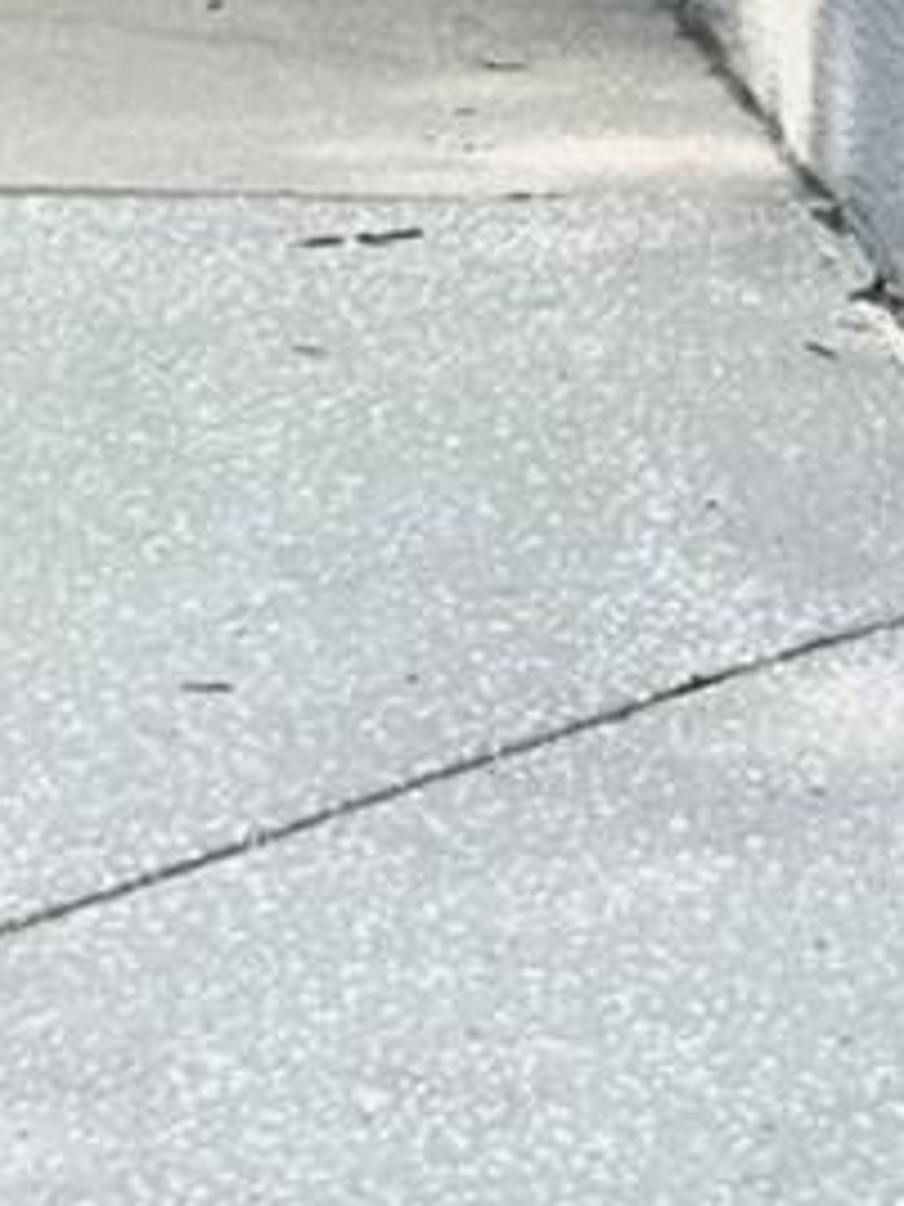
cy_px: -1089
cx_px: -288
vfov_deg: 8.8
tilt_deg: -1.3
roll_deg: -0.1
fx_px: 7486
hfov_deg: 6.8
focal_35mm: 215
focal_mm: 6.76
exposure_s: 1/3226
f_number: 1.78
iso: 80
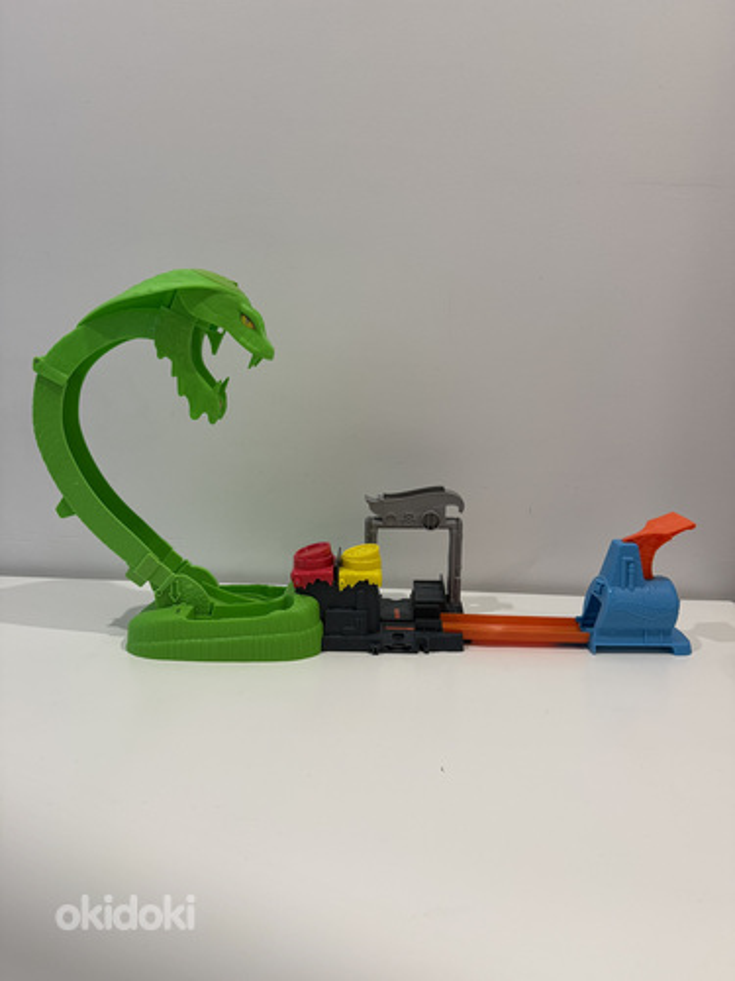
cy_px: 490
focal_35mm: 24
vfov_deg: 71.6
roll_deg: -1.0
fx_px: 679
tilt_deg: -12.6
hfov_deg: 56.8
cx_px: 368
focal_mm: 6.76
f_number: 1.78
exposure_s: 1/100
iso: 200
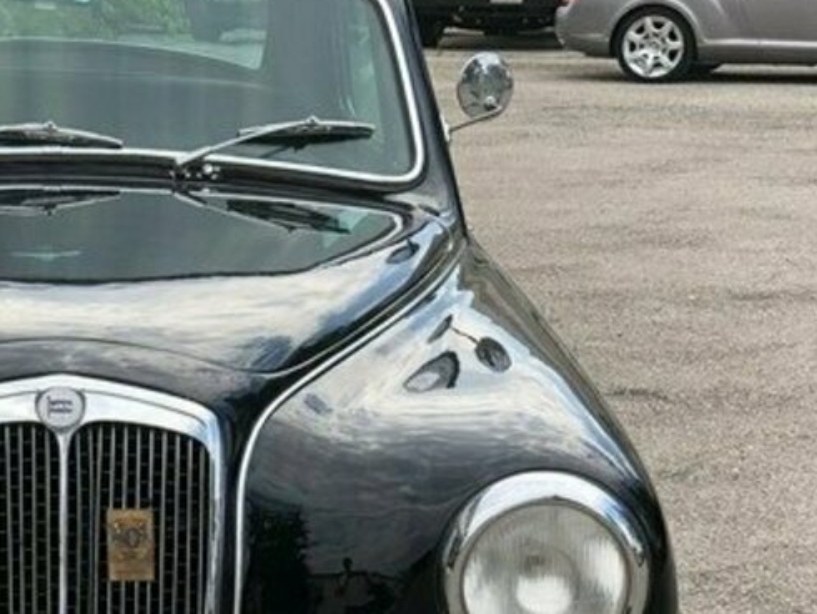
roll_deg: +0.8
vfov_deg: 11.6
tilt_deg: -10.6
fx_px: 3000
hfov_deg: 15.3
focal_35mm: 127
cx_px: 35
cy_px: 511
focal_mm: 6
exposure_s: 1/403
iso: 16
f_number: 2.4
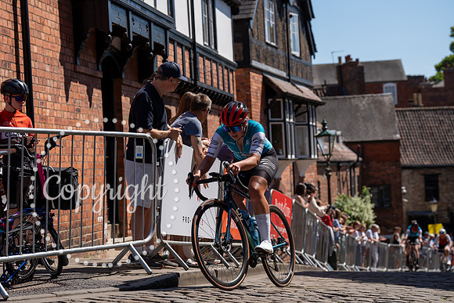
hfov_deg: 26.0
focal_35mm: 78
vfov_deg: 17.5
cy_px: 152
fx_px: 984
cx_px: 227
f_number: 4
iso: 100
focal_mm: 78
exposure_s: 1/1600
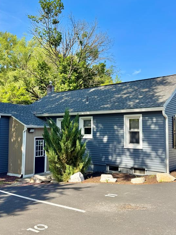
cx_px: 84
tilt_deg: +3.2
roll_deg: -0.2
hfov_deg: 41.8
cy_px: 118
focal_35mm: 34
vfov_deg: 54.0
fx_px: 231
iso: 80
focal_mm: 6.76
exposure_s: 1/2174
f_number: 1.78
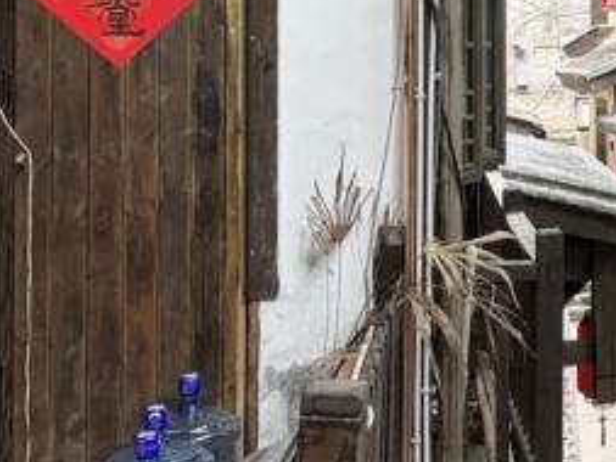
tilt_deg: +1.0
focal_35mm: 79
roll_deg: +0.3
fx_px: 1406
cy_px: 0
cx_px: 835
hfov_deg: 21.8
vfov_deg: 18.2
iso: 80
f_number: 1.6
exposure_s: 1/122
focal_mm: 5.96
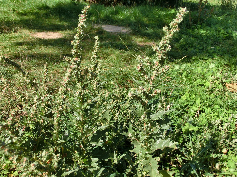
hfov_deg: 44.8
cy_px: 88
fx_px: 288
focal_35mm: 42
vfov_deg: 34.3
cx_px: 118
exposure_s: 1/640
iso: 100
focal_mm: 7.38
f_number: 4
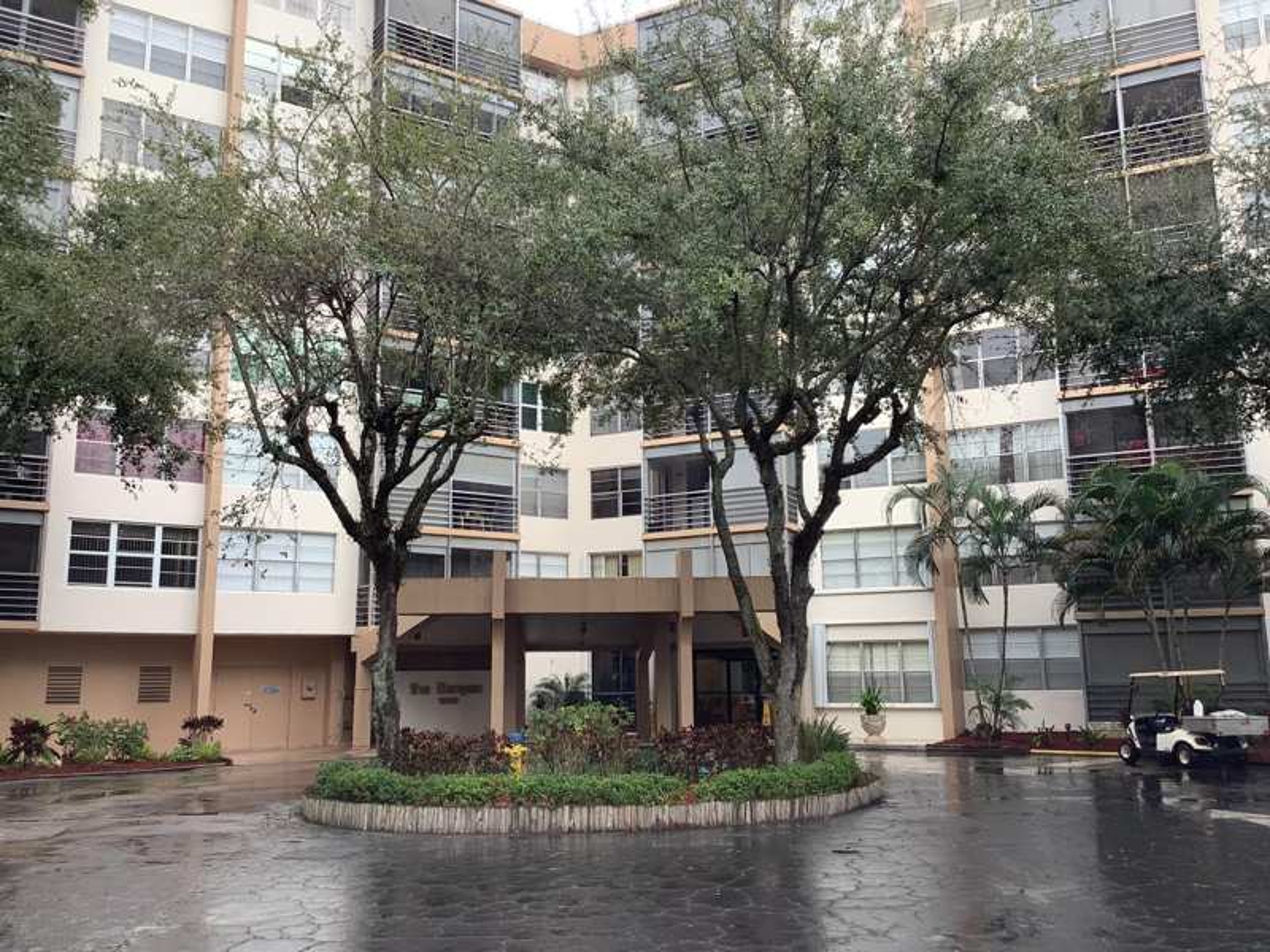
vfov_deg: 45.4
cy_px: 476
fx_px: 1137
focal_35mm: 31
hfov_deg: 58.4
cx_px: 635
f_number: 2.4
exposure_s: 1/120
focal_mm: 3.3
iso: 64
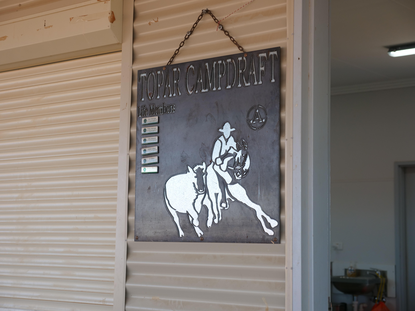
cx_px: 208
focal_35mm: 70
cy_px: 156
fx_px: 839
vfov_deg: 21.0
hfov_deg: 27.8
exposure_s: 1/250
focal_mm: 35
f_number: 3.5
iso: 200
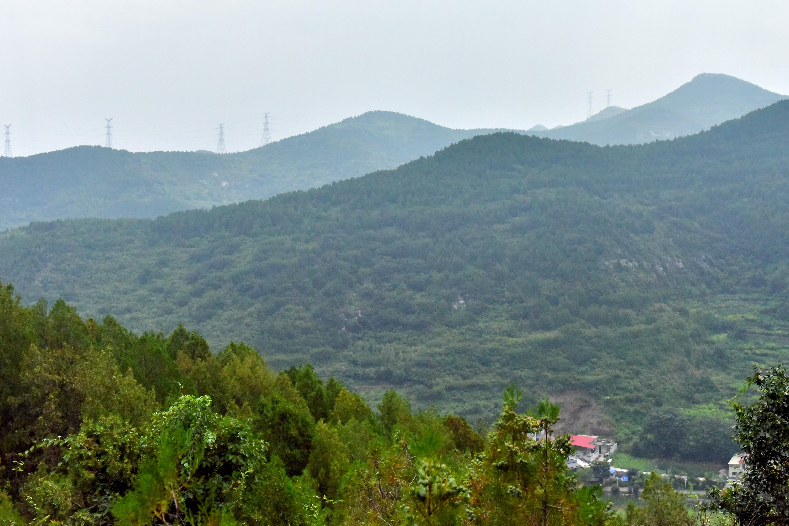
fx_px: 1074
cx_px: 449
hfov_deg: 40.2
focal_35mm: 49
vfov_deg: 27.5
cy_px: 206
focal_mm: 38
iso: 6400
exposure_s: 1/8000
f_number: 8
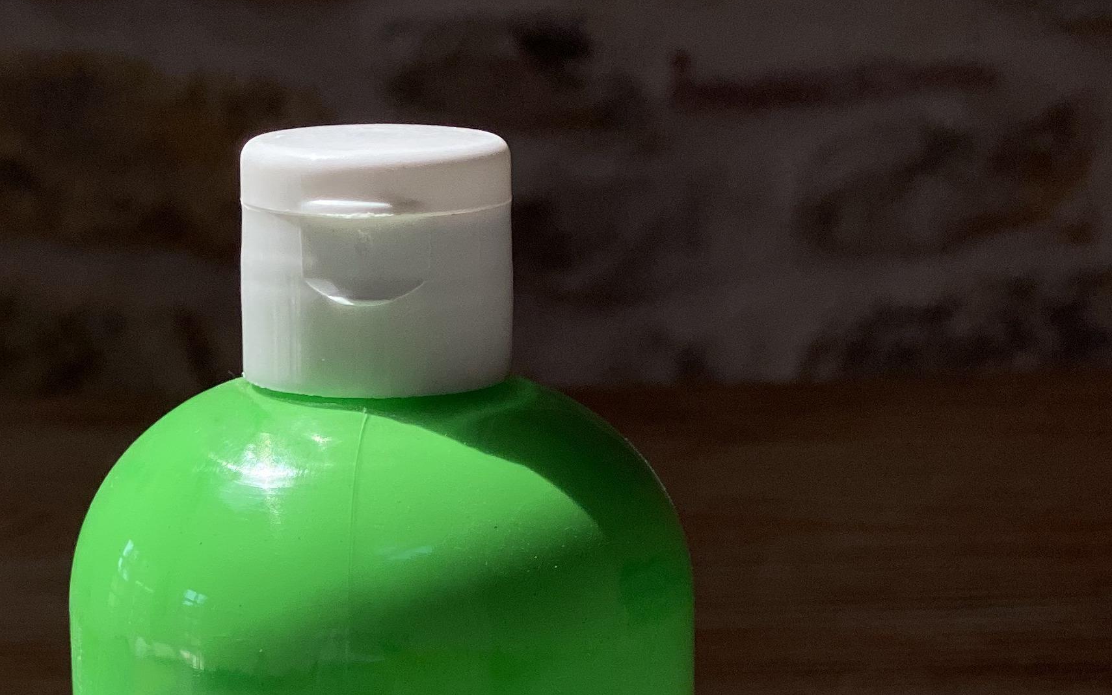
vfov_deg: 9.8
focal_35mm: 130
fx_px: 3939
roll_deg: +0.1
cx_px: 379
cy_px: 1014
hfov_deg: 16.0
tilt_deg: -19.1
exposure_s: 1/695
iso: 20
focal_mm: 6
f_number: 2
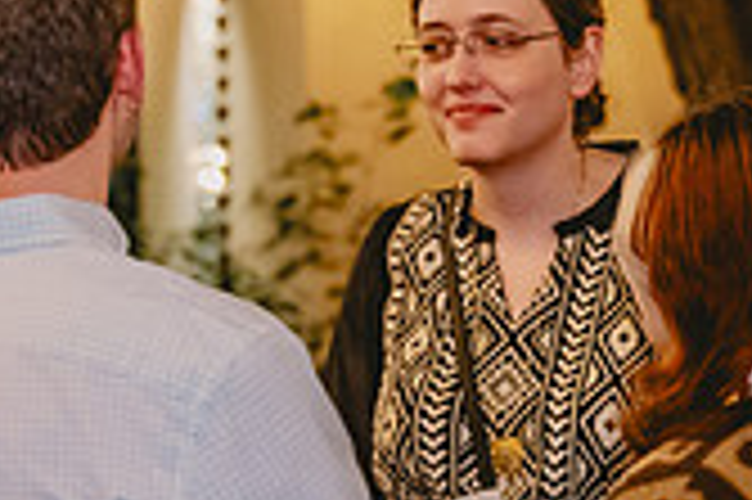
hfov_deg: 10.5
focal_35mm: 195
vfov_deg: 7.0
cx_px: 243
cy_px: 417
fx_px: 4069
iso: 5000
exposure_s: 1/60
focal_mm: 56
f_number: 2.8
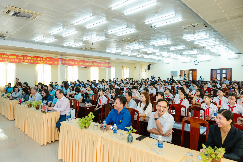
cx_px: 122
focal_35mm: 24
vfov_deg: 53.1
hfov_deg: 73.7
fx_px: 162
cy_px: 81
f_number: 3.2
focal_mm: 24
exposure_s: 1/160
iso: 1000
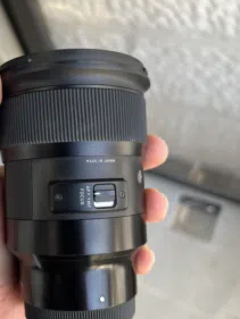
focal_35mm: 37
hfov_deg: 38.0
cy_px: 170
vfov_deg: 50.1
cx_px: 71
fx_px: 342
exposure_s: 1/100
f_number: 1.5
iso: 100
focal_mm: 5.7
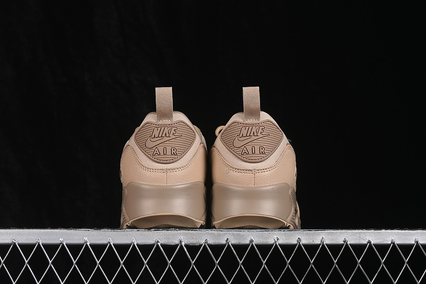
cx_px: 213
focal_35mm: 75
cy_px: 142
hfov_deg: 27.0
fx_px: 887
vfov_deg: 18.2
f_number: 8
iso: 160
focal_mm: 50
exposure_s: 1/80
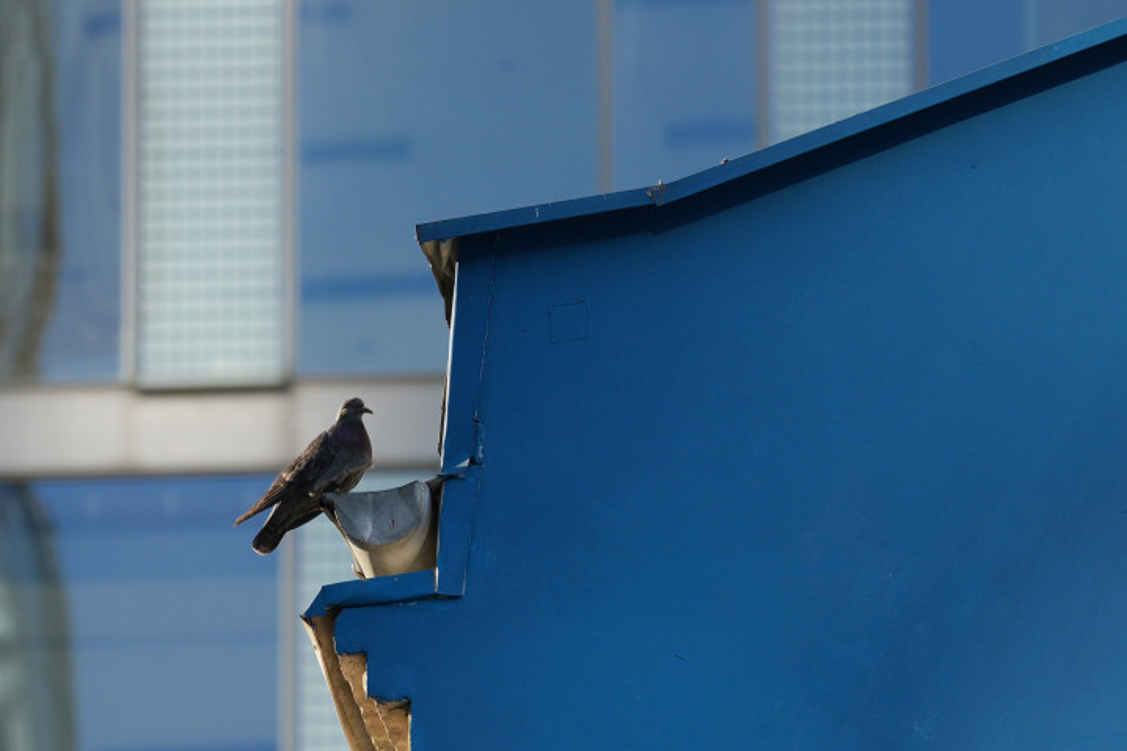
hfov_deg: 2.3
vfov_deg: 1.5
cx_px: 325
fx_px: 27785
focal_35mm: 888
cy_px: 509
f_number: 4
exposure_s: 1/250
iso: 100
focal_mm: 210
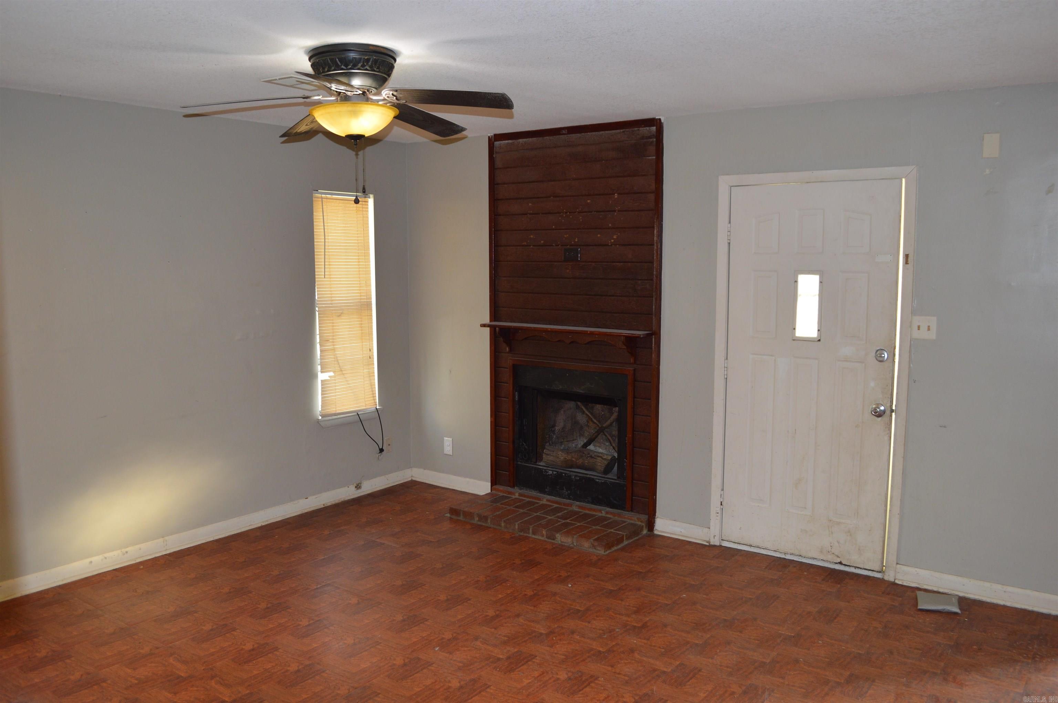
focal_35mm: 27
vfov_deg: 47.8
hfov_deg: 67.4
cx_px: 529
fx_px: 793
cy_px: 352
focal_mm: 18
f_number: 4
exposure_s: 1/60
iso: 400
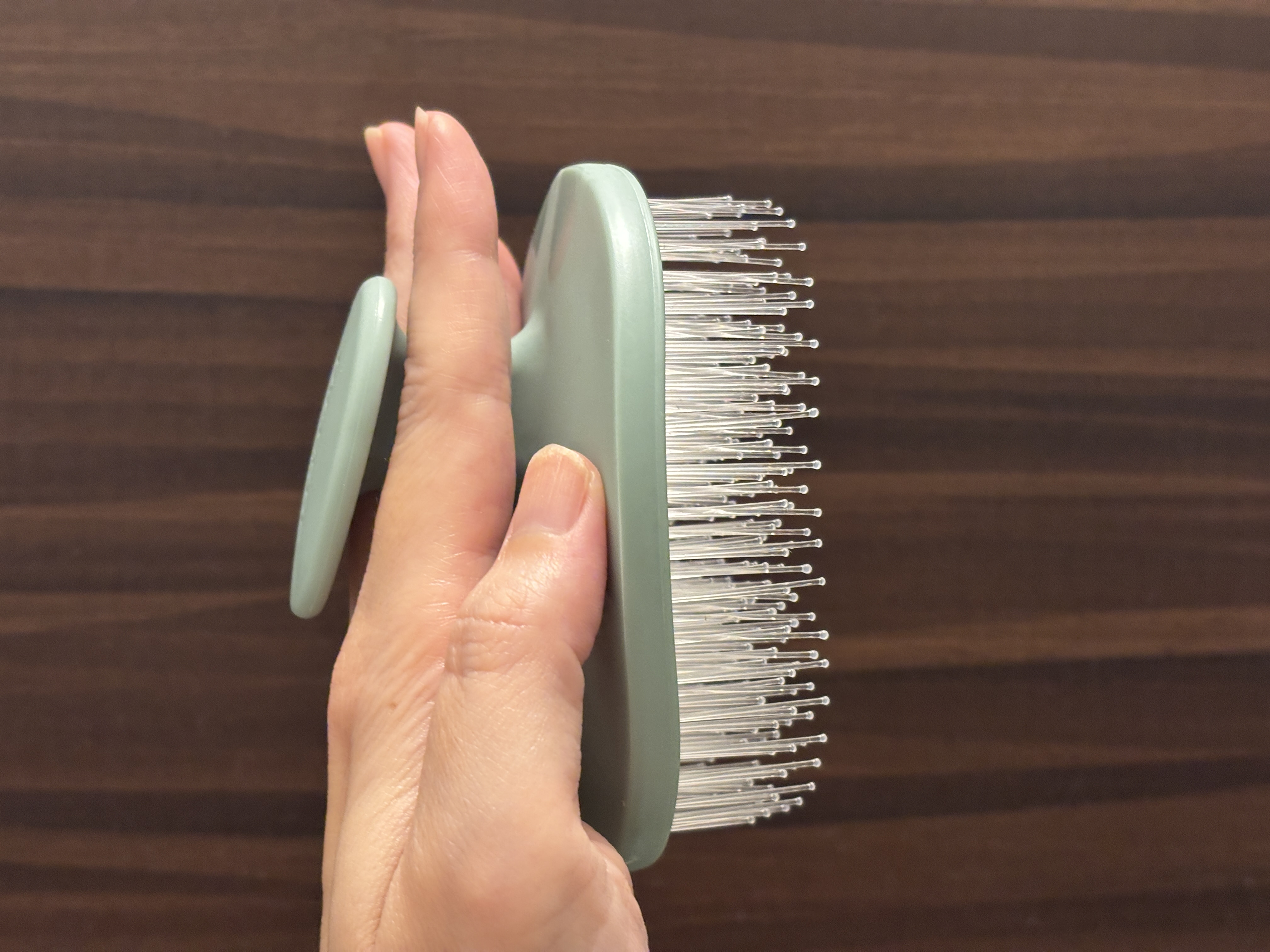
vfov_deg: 28.0
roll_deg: +0.7
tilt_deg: -5.2
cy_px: 476
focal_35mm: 52
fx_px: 1908
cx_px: 635
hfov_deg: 36.8
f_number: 1.6
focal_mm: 5.96
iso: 160
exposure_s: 1/33
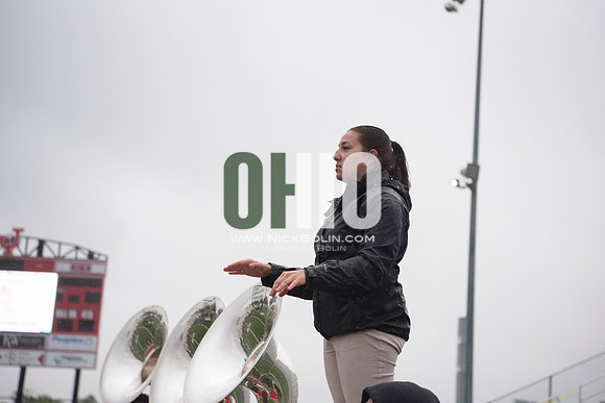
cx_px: 302
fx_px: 1177
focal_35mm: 70
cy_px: 202
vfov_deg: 19.5
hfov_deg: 28.8
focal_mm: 70
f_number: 4
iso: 400
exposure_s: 1/1600
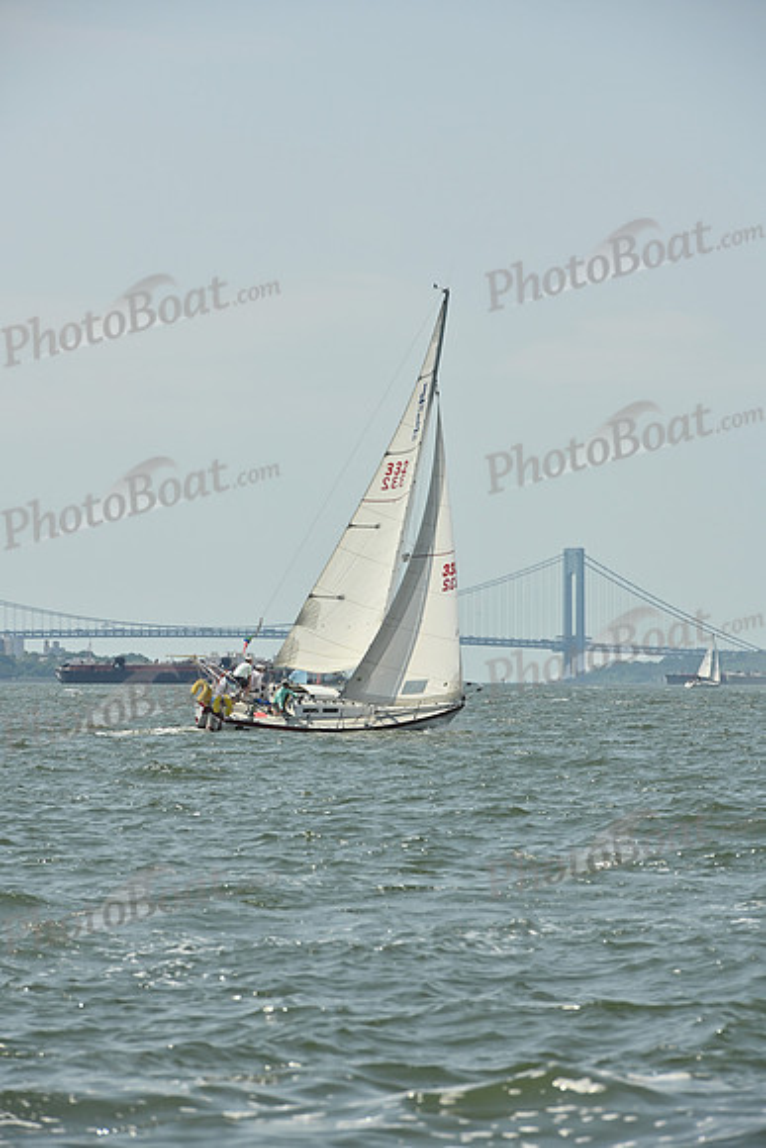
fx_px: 6379
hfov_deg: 6.9
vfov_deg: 10.3
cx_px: 383
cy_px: 574
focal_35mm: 200
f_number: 11
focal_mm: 200
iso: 320
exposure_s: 1/1250
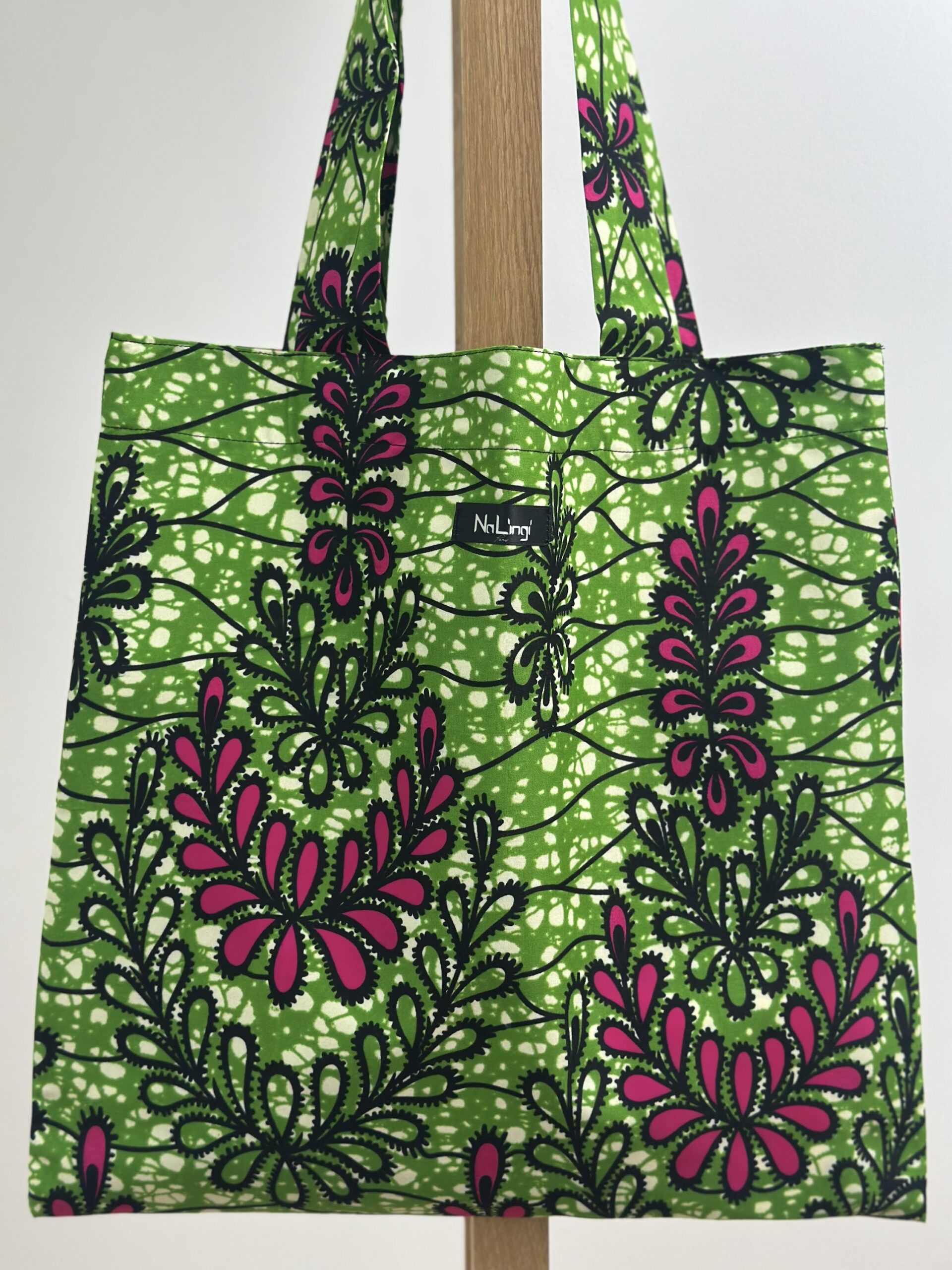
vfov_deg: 39.7
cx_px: 476
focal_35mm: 48
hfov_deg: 30.3
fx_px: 1760
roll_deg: +0.0
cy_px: 635
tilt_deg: -5.1
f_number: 1.78
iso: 80
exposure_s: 1/100
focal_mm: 6.86
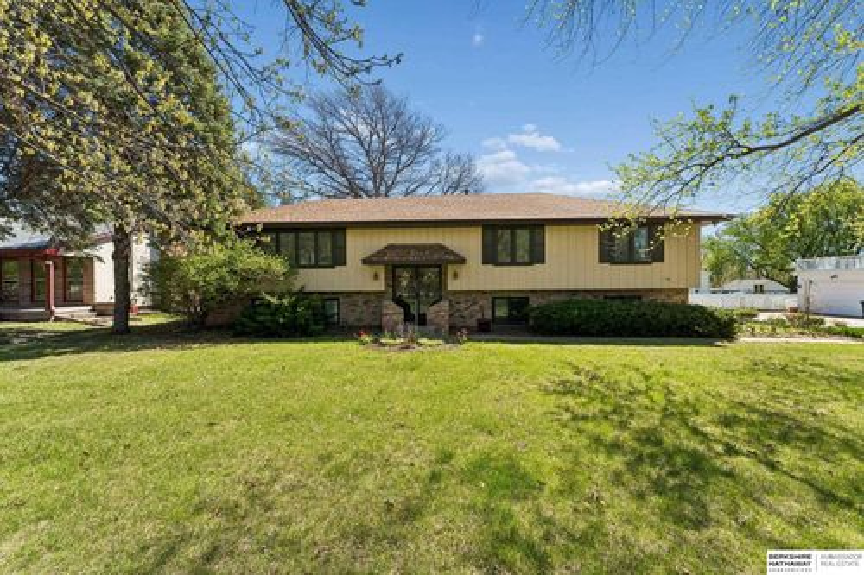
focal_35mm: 14
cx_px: 432
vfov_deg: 81.2
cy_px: 288
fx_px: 336
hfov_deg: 104.3
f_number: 8
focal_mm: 14
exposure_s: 1/400
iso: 200
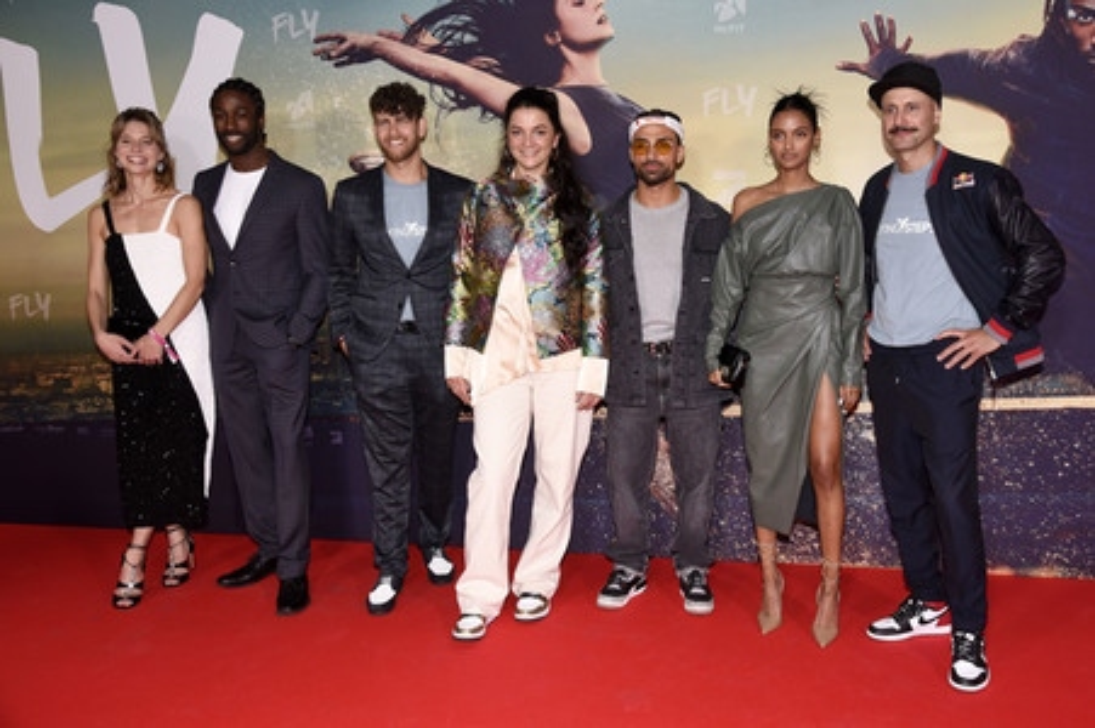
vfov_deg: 41.1
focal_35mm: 32
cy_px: 364
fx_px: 973
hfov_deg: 58.8
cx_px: 548
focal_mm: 32
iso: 1000
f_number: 6.3
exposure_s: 1/125
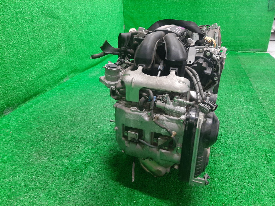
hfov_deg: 67.3
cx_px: 138
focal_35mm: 26
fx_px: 207
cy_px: 103
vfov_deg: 53.1
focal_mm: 3.93
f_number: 1.7
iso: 213
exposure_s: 1/50
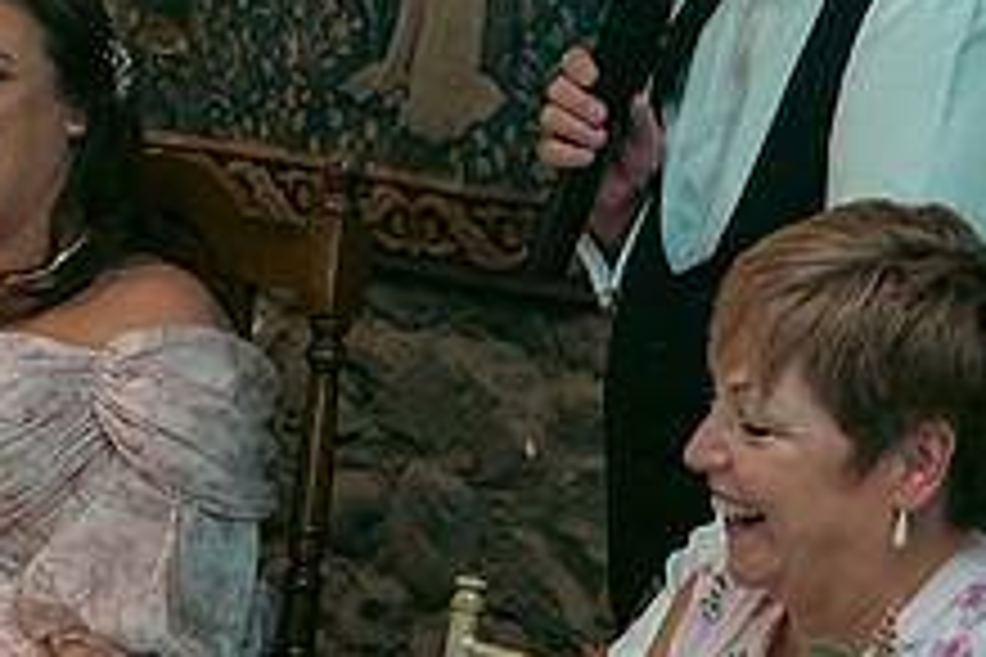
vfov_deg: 9.1
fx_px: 4135
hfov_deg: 13.6
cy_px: 241
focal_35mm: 151
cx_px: 531
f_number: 3.5
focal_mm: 38
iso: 2500
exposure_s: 1/160
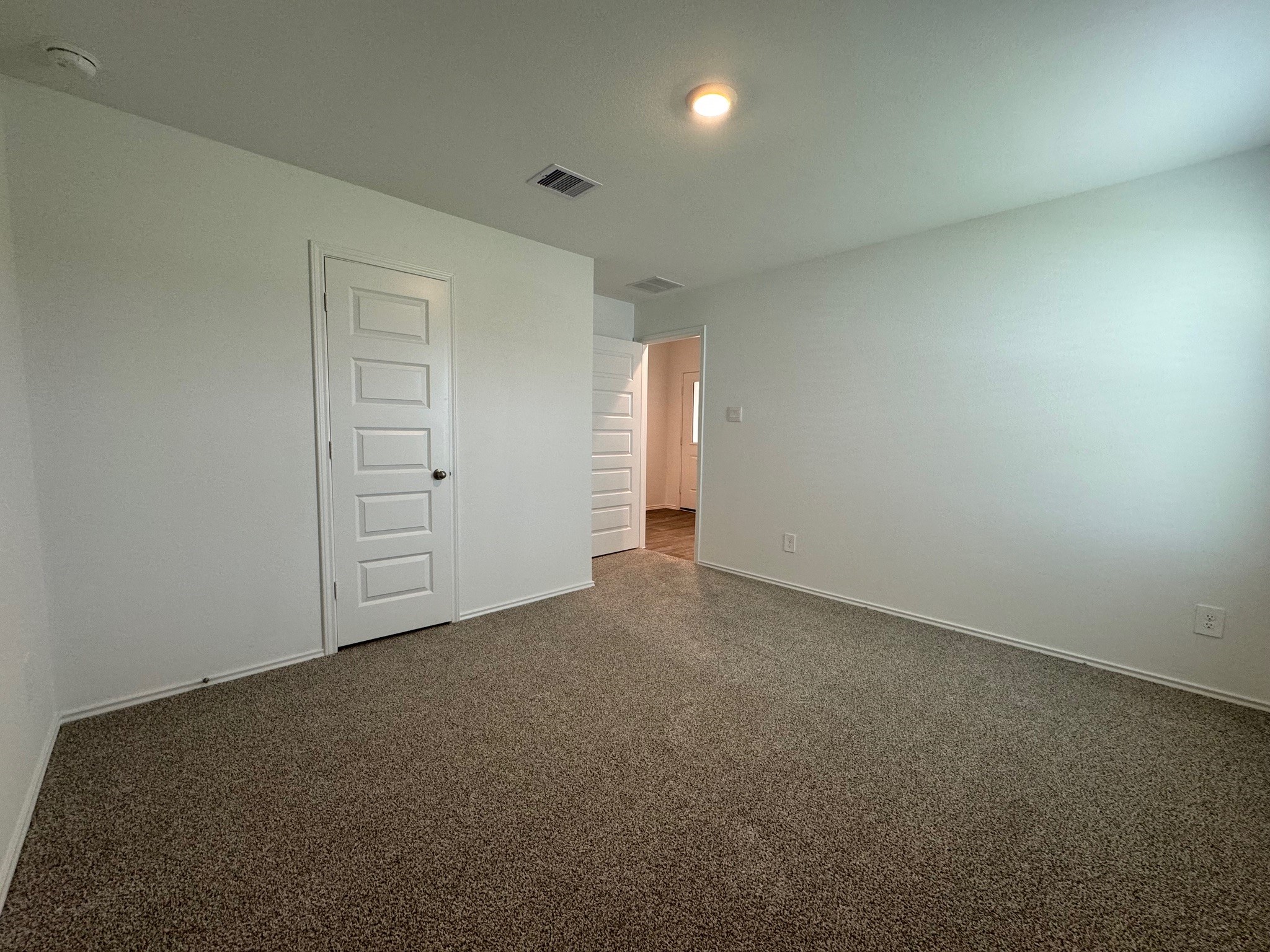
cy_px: 476
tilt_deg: -4.8
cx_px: 635
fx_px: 514
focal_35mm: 14
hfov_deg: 102.1
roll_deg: -0.7
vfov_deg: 85.7
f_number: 2.2
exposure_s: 1/120
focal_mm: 2.22
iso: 200
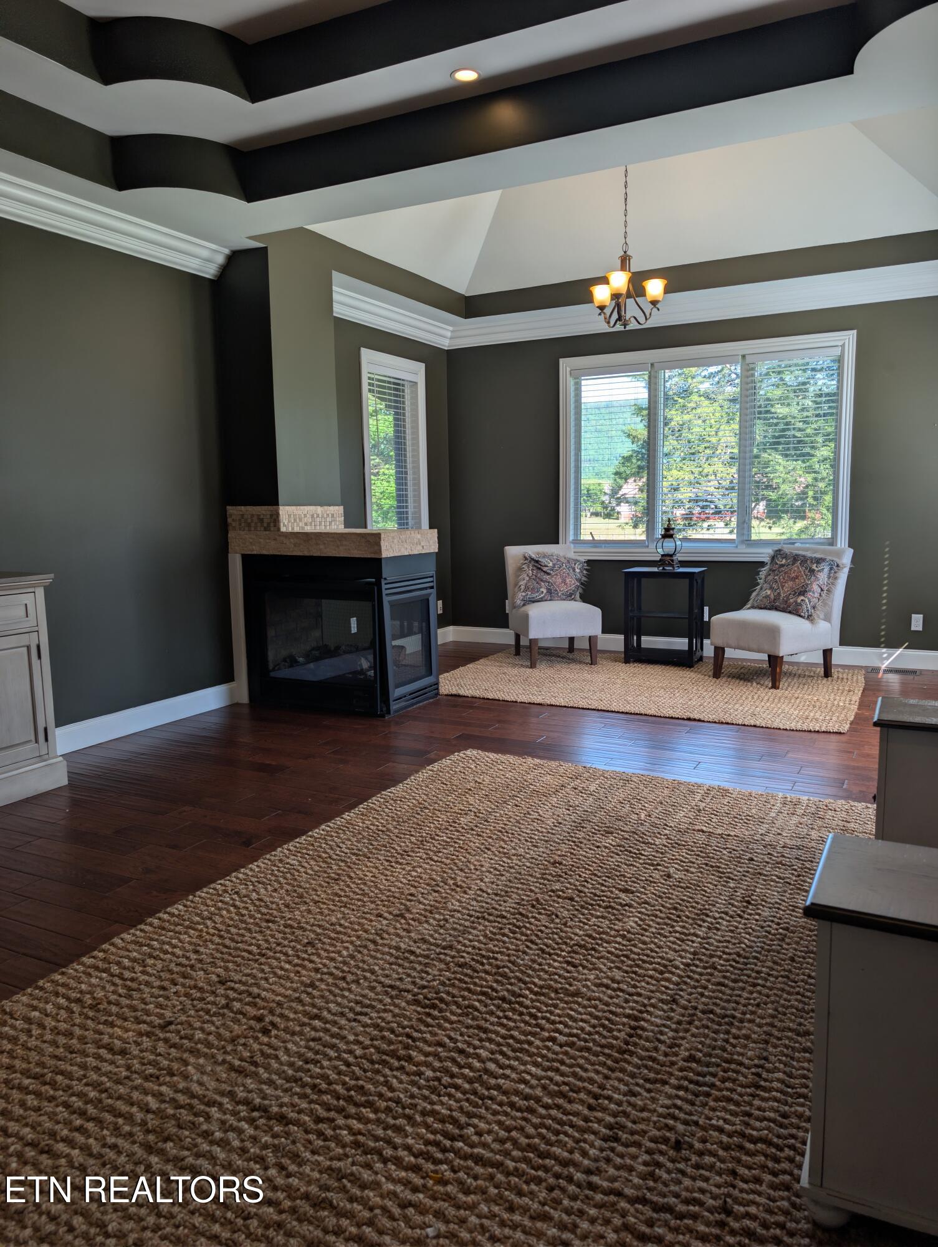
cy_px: 624
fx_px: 865
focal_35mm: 24
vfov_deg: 71.5
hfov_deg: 56.9
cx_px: 469
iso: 33
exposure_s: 1/120
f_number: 1.68
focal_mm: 6.9
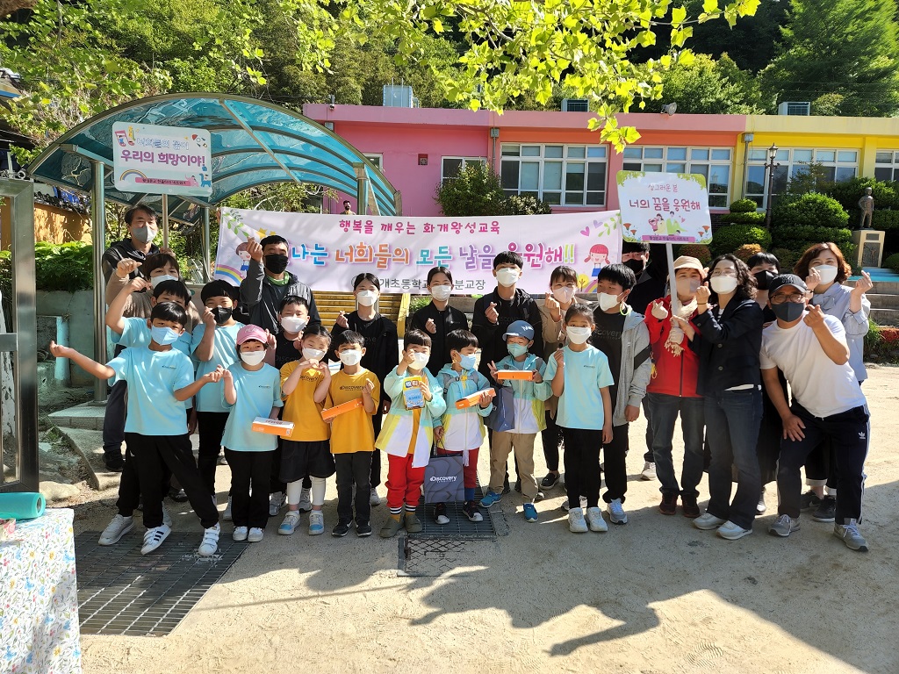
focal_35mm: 23
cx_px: 450
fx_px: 597
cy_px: 337
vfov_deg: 58.9
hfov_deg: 73.9
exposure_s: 1/730
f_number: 1.8
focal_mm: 5.4
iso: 20
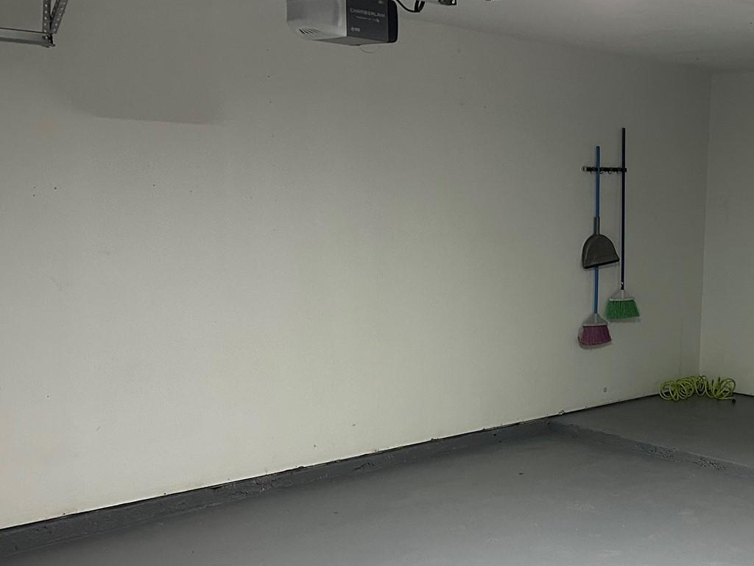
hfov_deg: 37.2
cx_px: 672
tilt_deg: -9.7
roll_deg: -2.3
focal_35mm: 48
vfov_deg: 30.1
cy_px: 374
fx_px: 1046
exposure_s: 1/60
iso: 400
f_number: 1.78
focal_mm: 6.86
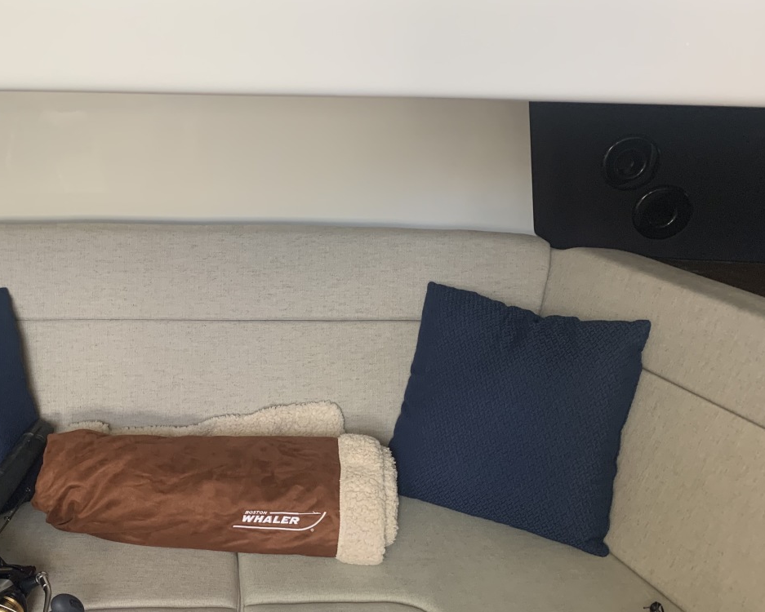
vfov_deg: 38.1
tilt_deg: -19.1
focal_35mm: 39
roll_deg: -3.0
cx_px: 239
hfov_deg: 45.9
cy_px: 366
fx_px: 883
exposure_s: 1/60
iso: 125
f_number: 1.8
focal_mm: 4.25
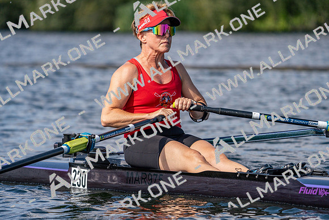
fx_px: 2678
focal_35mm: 293
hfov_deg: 7.0
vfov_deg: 4.7
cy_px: 110
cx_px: 164
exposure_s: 1/1600
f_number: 5.6
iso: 250
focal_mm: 293
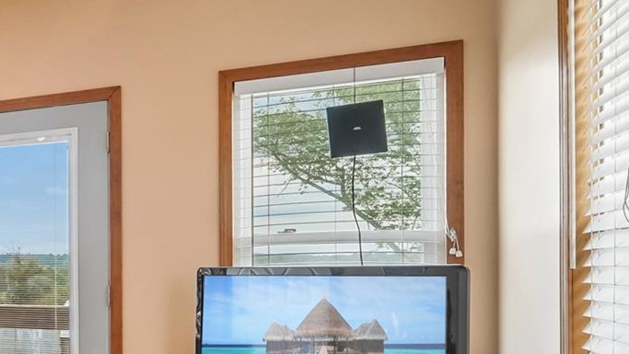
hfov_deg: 31.2
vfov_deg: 25.0
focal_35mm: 47
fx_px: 784
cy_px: 276
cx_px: -233
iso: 400
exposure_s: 1/20
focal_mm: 10
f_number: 8
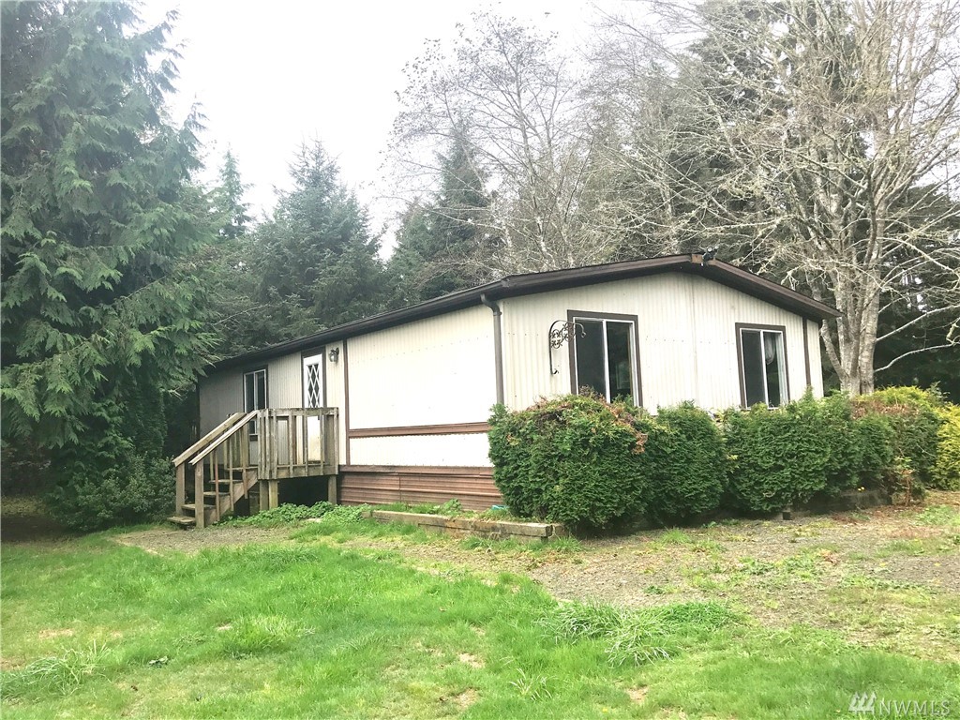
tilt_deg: +5.9
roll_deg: +3.9
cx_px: 480
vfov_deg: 49.7
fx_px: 777
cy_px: 360
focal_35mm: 28
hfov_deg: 63.4
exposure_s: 1/870
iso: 20
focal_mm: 3.99
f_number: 1.8
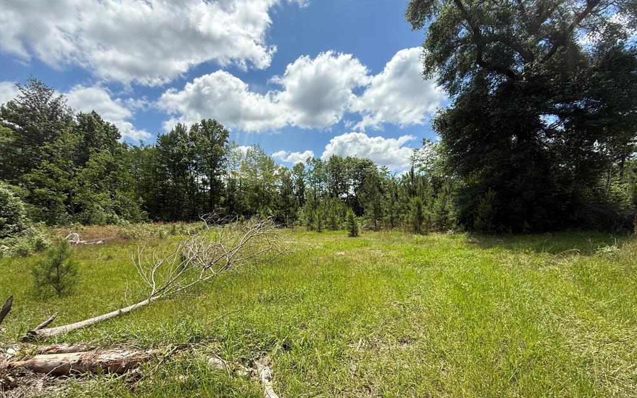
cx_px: 320
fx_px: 260
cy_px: 238
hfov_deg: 101.5
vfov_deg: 74.0
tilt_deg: -6.8
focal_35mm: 15
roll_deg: +2.3
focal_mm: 2.22
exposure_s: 1/2092
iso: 64
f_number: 2.2
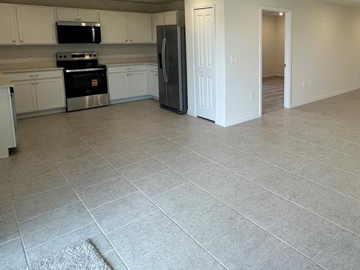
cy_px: 72
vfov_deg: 49.5
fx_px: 281
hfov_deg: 61.5
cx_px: 273
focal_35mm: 27
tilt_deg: -6.3
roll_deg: -0.2
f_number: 2.2
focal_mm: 2.22
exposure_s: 1/120
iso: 80
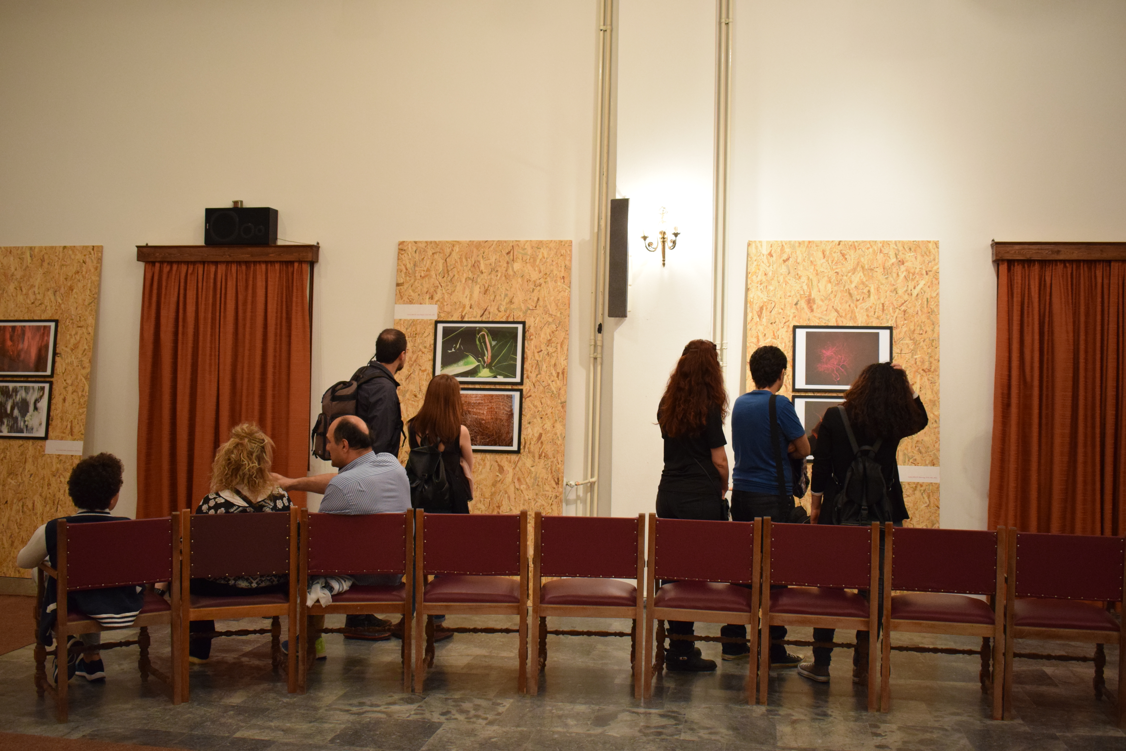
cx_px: 563
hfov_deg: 53.1
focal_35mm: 36
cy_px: 376
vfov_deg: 36.9
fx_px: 1126
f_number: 3.8
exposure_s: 1/60
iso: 2200
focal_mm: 24
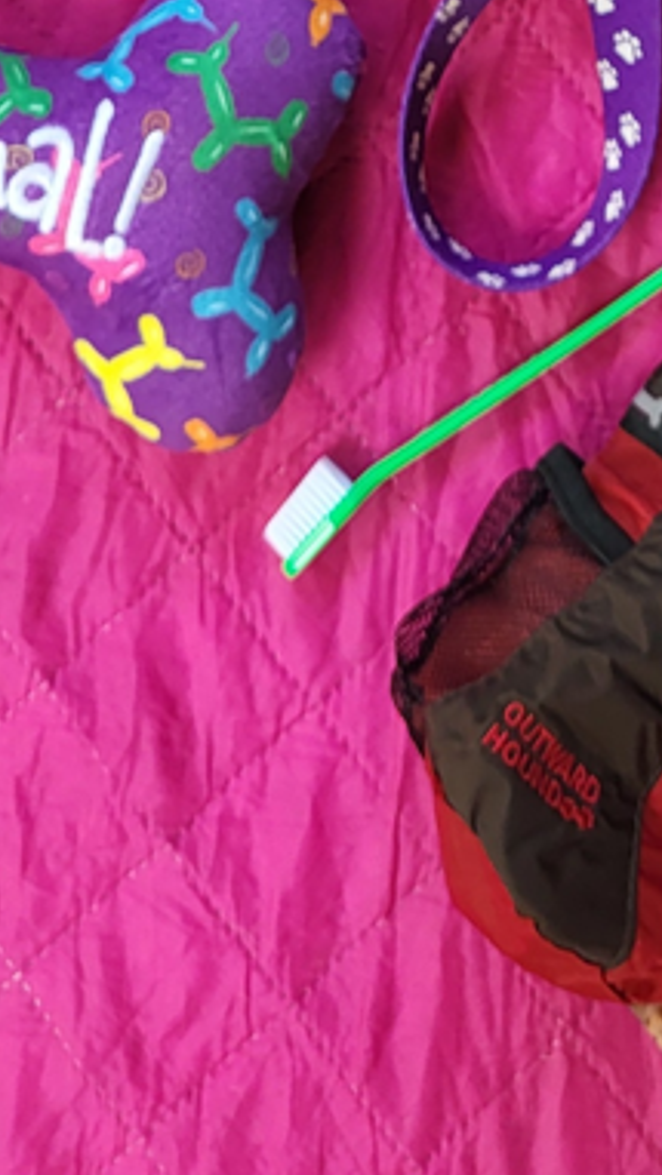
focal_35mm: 89
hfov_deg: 13.5
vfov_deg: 20.1
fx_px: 2776
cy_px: -655
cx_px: 582
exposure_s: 1/120
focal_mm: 5.4
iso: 64
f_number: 1.8
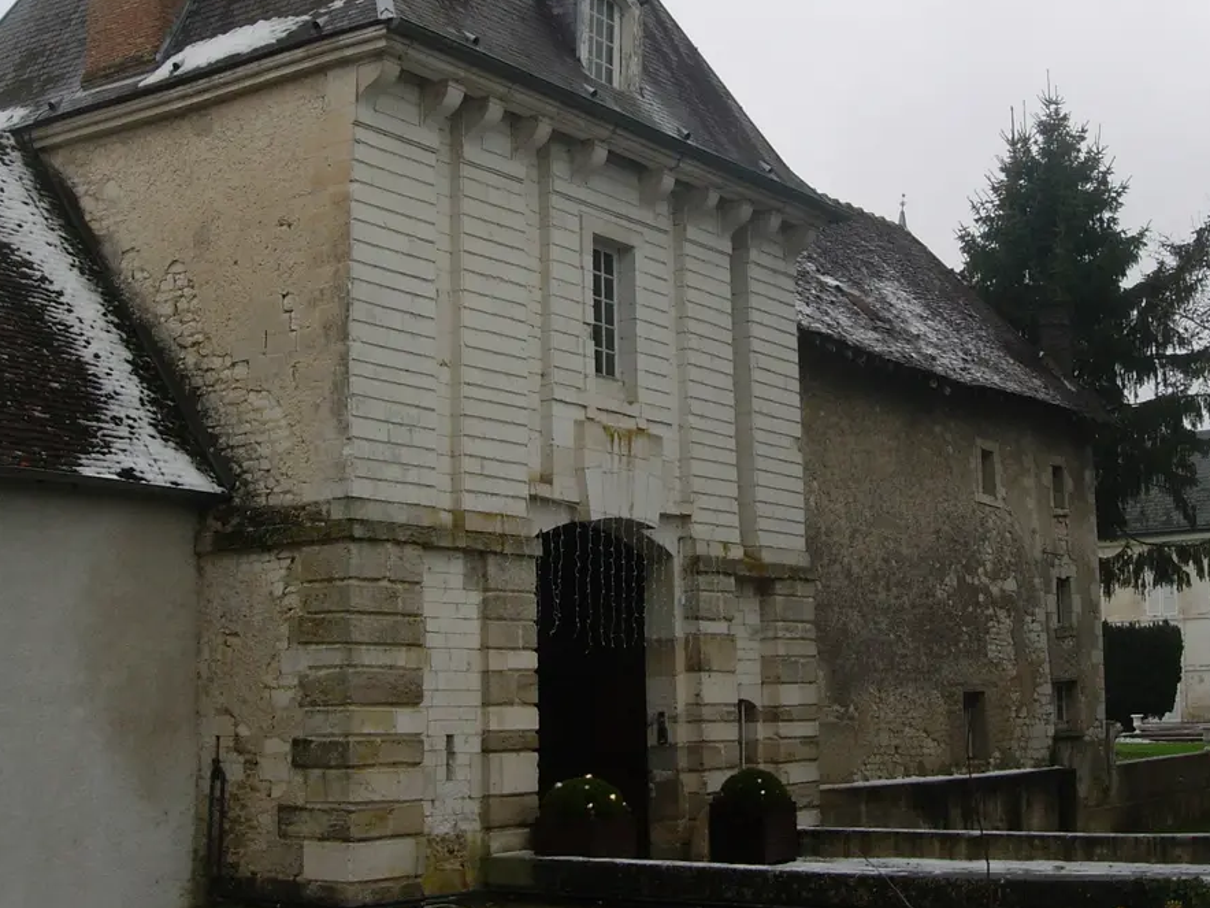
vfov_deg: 26.4
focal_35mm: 55
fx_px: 1923
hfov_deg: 34.8
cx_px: 727
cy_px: 281
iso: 79
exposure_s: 1/373
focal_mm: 7.8
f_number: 4.8
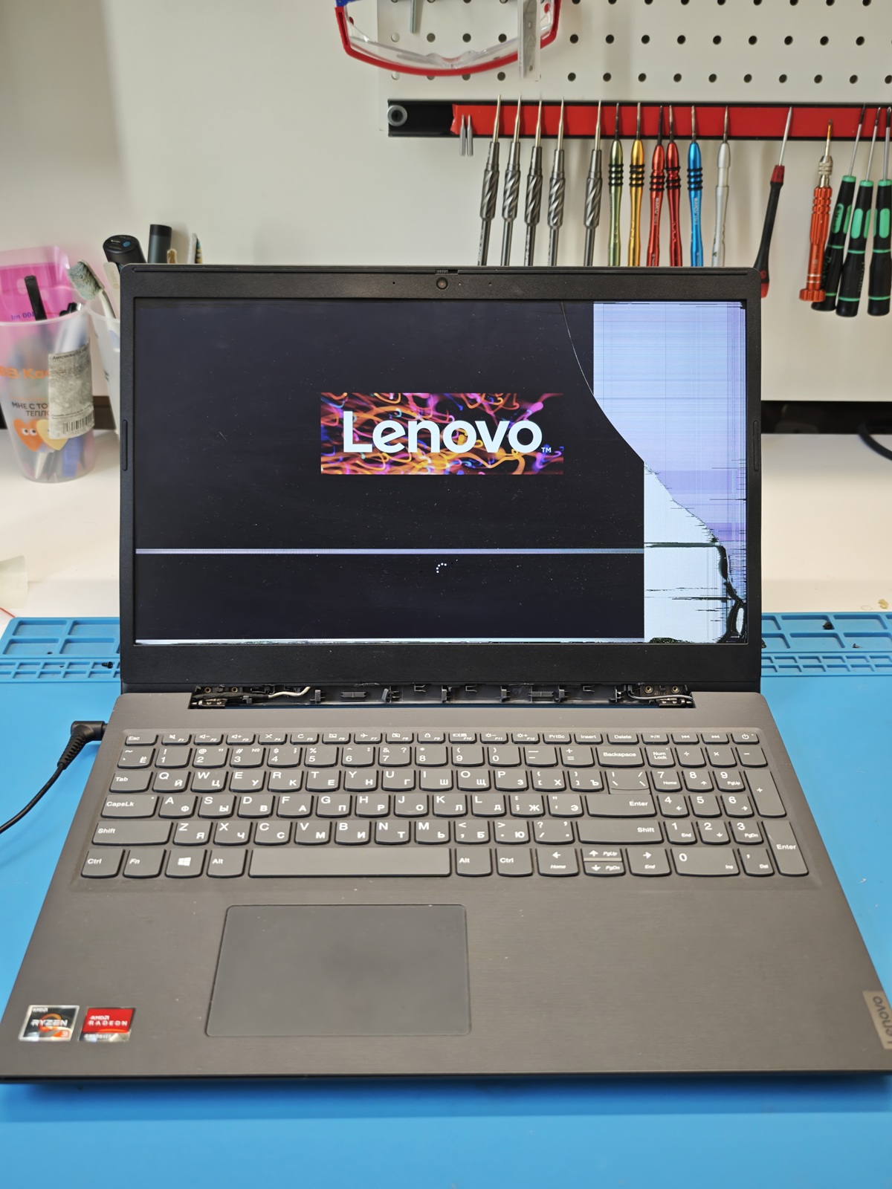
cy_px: 594
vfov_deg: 52.6
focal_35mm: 35
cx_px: 446
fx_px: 1203
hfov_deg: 40.7
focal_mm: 8.72
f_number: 1.63
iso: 250
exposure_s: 1/100
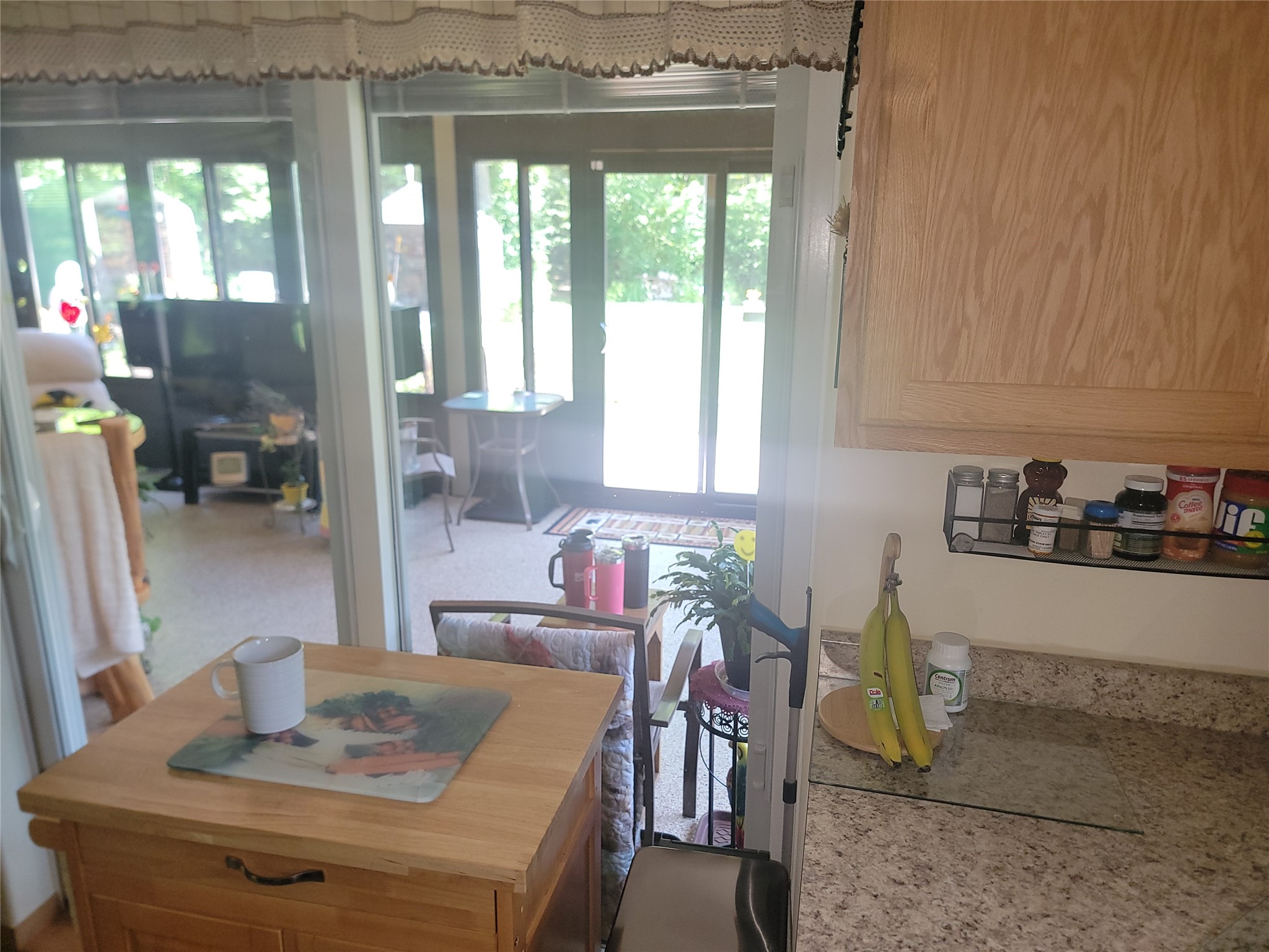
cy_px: 476
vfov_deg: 56.8
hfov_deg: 71.6
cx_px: 634
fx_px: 880
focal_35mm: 24
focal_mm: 6.7
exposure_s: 1/60
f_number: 1.8
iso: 125
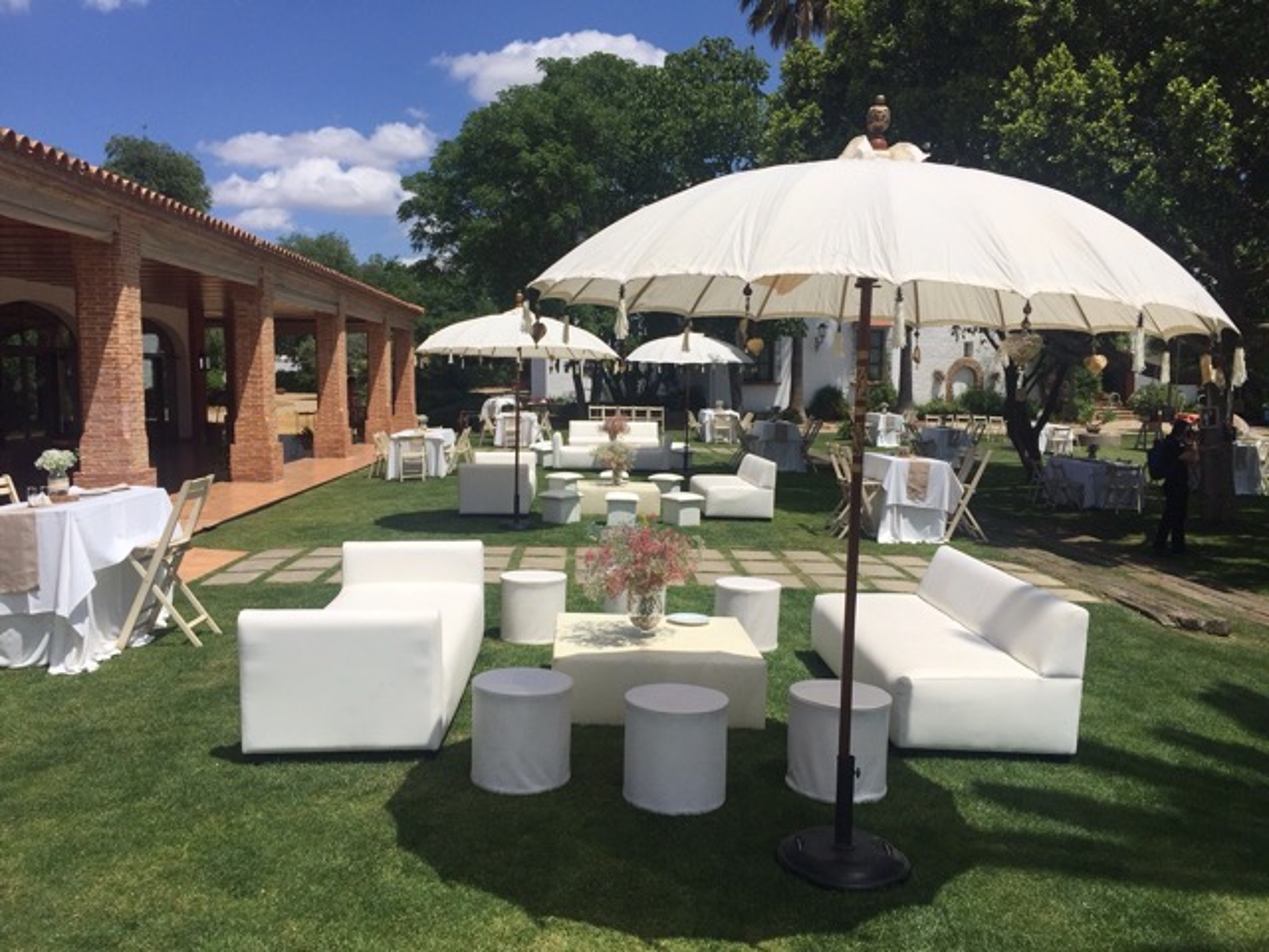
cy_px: 476
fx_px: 1063
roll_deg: -1.0
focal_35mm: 29
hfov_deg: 61.7
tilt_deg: -5.0
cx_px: 634
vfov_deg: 48.2
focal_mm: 4.15
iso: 32
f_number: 2.2
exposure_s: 1/4950
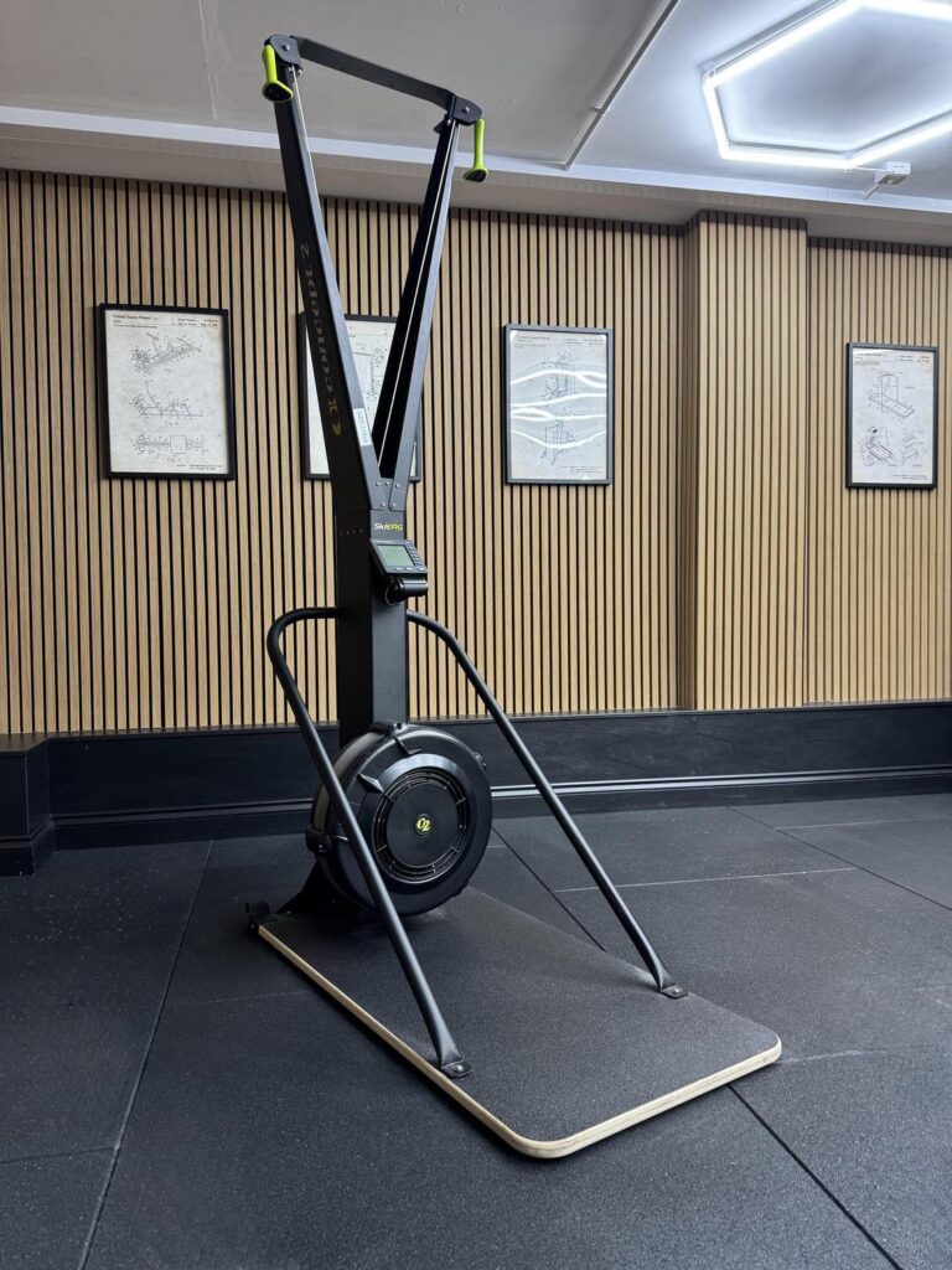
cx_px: 476
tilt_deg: -1.3
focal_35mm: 24
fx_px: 880
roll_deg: +0.6
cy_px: 635
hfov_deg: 56.8
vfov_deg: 71.6
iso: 125
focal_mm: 6.76
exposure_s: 1/50
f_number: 1.78
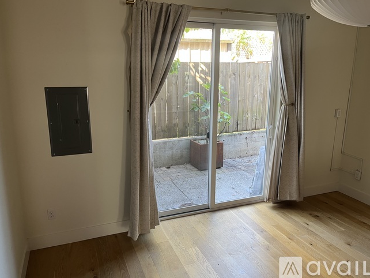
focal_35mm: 27
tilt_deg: -12.7
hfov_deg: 65.3
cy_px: 136
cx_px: 180
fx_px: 289
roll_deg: -0.8
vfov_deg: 51.4
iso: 100
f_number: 1.6
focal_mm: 5.1
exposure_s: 1/60
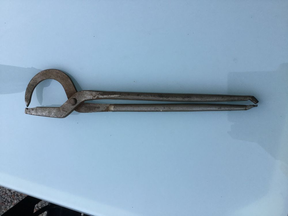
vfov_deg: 45.4
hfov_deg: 58.4
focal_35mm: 31
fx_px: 258
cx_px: 144
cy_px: 108
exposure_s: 1/33
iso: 25
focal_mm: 3.3
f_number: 2.4
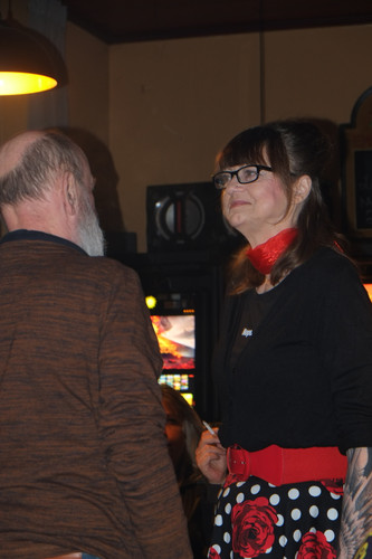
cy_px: 280
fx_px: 1287
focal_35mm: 83
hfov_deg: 16.4
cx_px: 186
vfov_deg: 24.5
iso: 800
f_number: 5
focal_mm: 55
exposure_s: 1/15
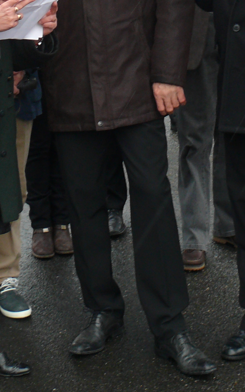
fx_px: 1079
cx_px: 134
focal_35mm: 101
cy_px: 31
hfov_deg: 13.0
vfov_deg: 20.1
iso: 100
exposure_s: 1/100
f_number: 2.8
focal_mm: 7.4
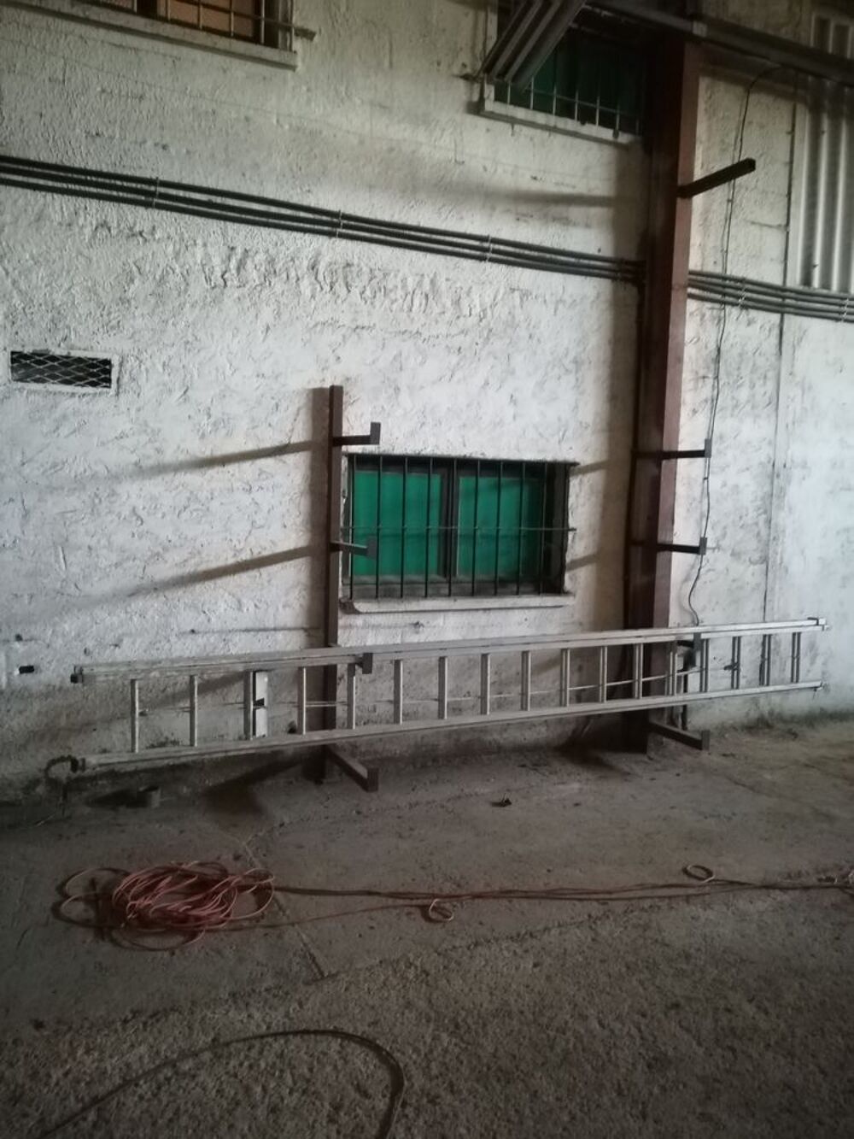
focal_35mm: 26
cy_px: 570
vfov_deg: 67.3
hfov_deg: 53.1
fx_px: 855
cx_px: 427
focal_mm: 3.83
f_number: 2.2
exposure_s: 1/14.3
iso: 1250
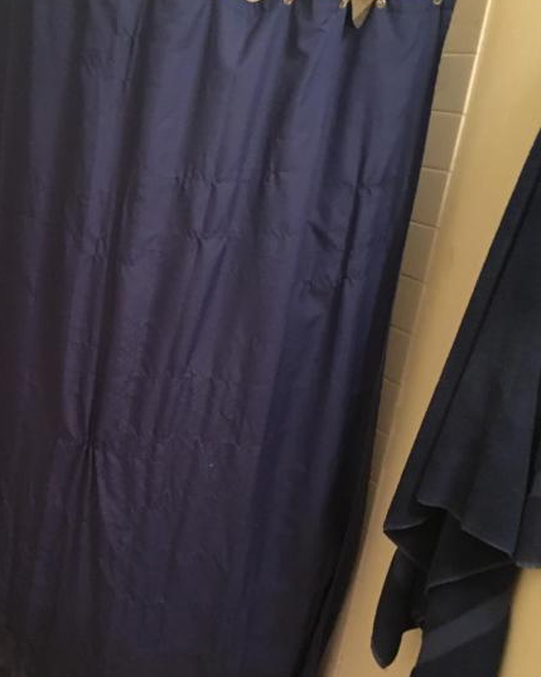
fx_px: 1082
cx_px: 77
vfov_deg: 34.6
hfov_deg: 27.3
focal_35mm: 54
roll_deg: -6.4
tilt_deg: -17.8
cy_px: 411
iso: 200
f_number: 2.2
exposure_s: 1/20
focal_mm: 4.15
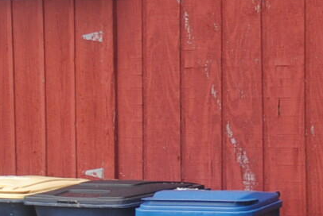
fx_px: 1671
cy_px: 77
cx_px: 335
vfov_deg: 7.4
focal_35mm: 186
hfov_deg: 10.9
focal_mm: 26
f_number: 4.2
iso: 100
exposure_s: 1/125
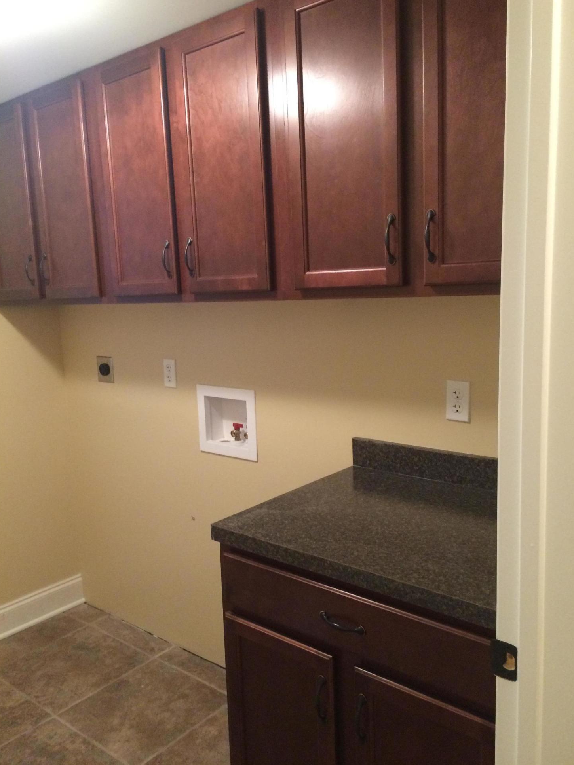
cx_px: 292
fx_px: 663
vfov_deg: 60.0
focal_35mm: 30
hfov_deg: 46.8
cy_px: 382
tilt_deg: -9.9
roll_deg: +2.2
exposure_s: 1/30
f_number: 2.2
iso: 200
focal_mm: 4.15
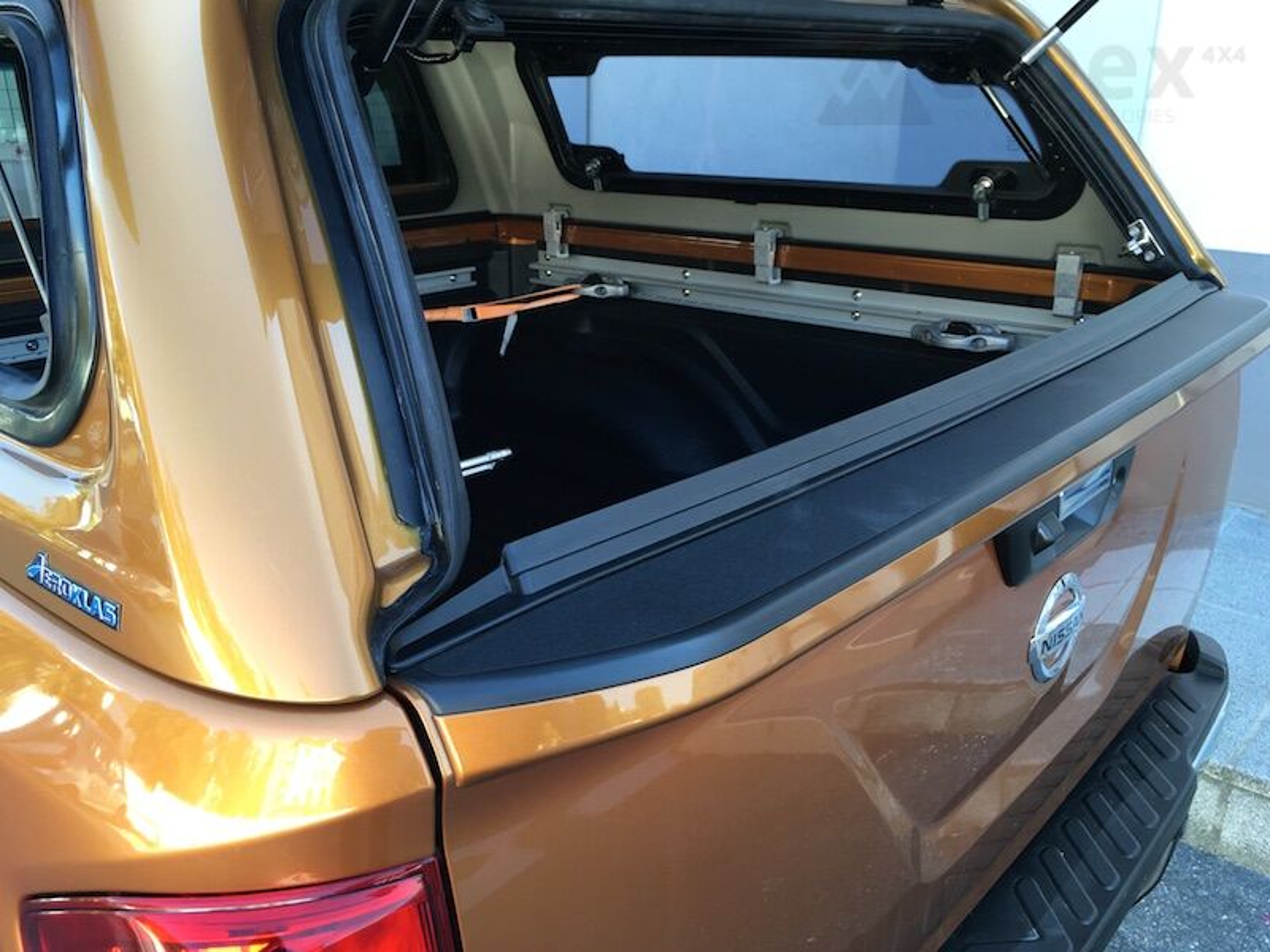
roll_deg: -4.3
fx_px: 1064
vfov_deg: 48.2
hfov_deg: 61.7
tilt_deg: -18.8
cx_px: 635
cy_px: 476
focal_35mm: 29
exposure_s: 1/100
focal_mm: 4.15
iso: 32
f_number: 2.2
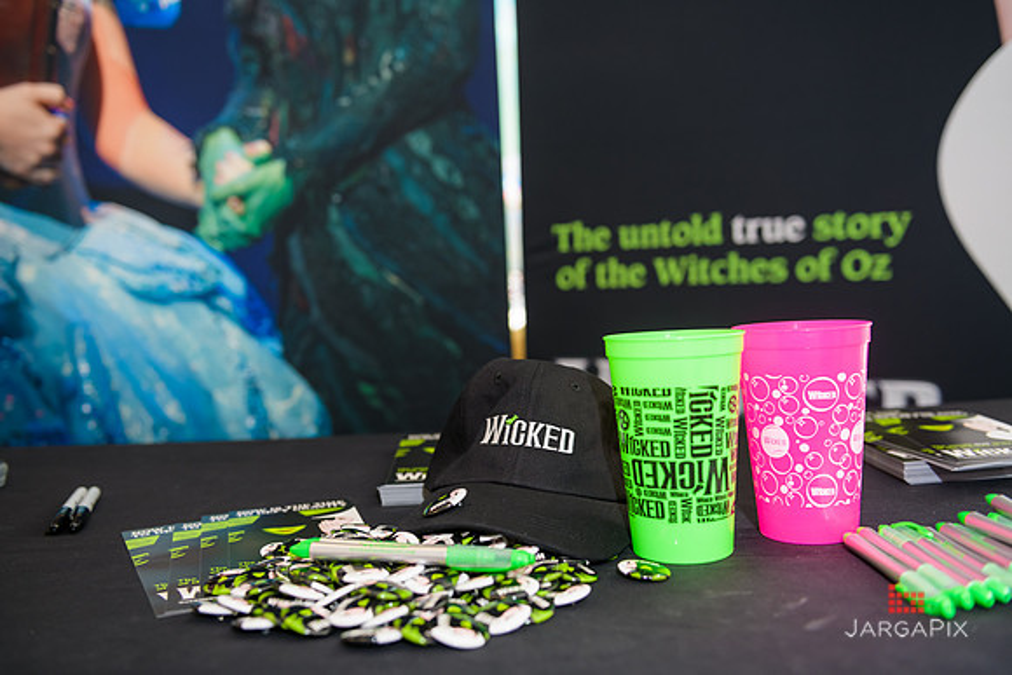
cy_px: 338
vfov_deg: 38.9
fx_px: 956
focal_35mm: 34
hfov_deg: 55.8
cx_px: 506
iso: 400
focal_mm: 34
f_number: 3.2
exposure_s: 1/125
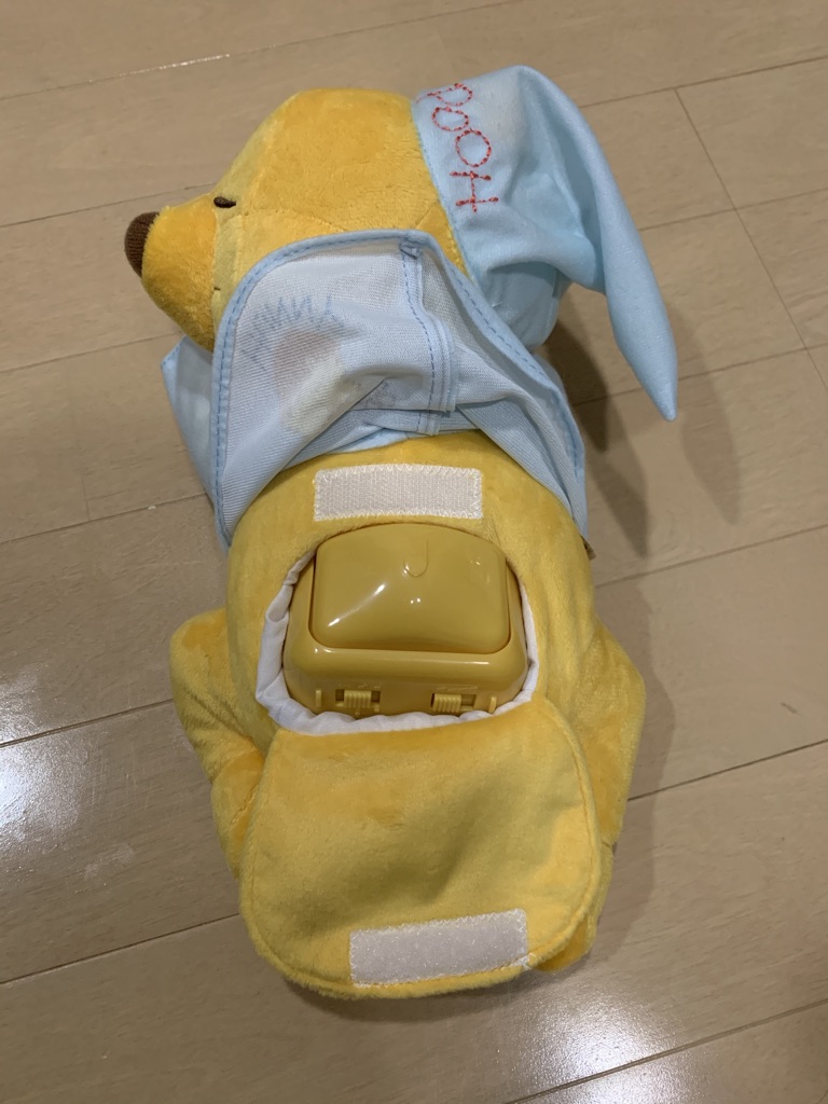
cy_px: 552
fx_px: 829
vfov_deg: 67.3
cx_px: 414
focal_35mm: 26
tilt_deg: -69.3
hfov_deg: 53.1
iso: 400
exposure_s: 1/40
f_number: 1.8
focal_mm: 4.25
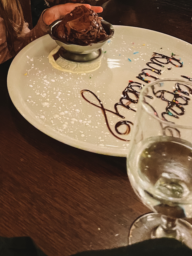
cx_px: 35
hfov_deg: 24.0
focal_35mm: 60
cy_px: -24
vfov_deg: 29.2
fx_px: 444
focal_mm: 4.2
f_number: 1.6
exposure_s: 1/25
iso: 800
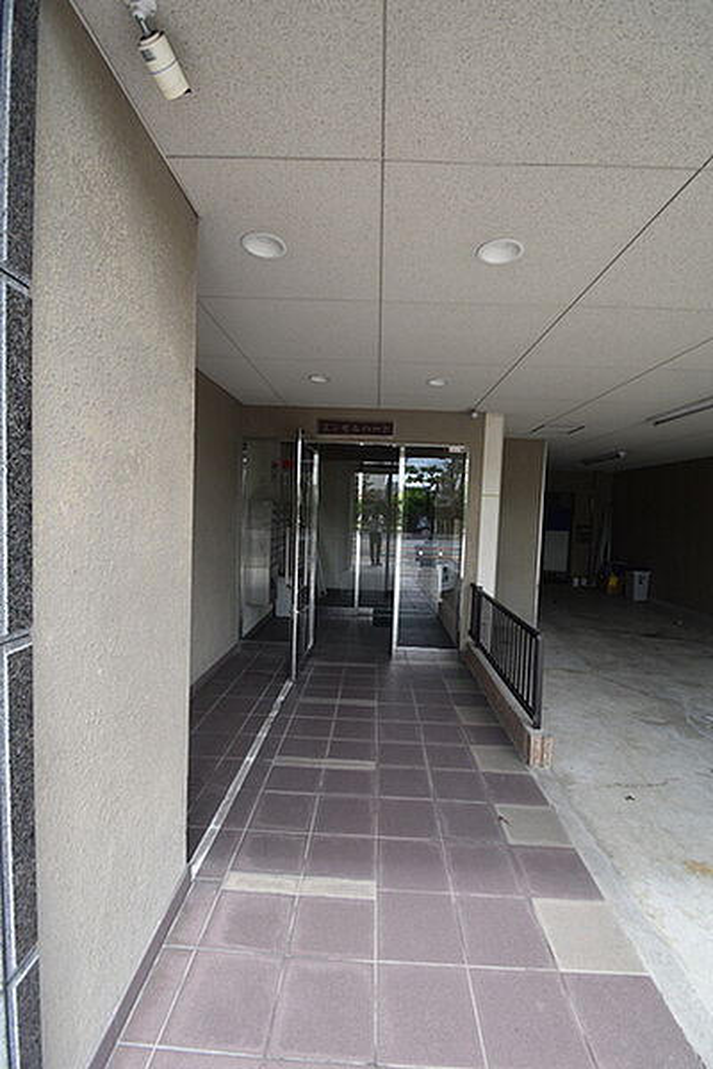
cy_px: 534
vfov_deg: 100.4
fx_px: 446
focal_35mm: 15
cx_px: 356
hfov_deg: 77.3
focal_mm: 10
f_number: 5.6
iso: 250
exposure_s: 1/250
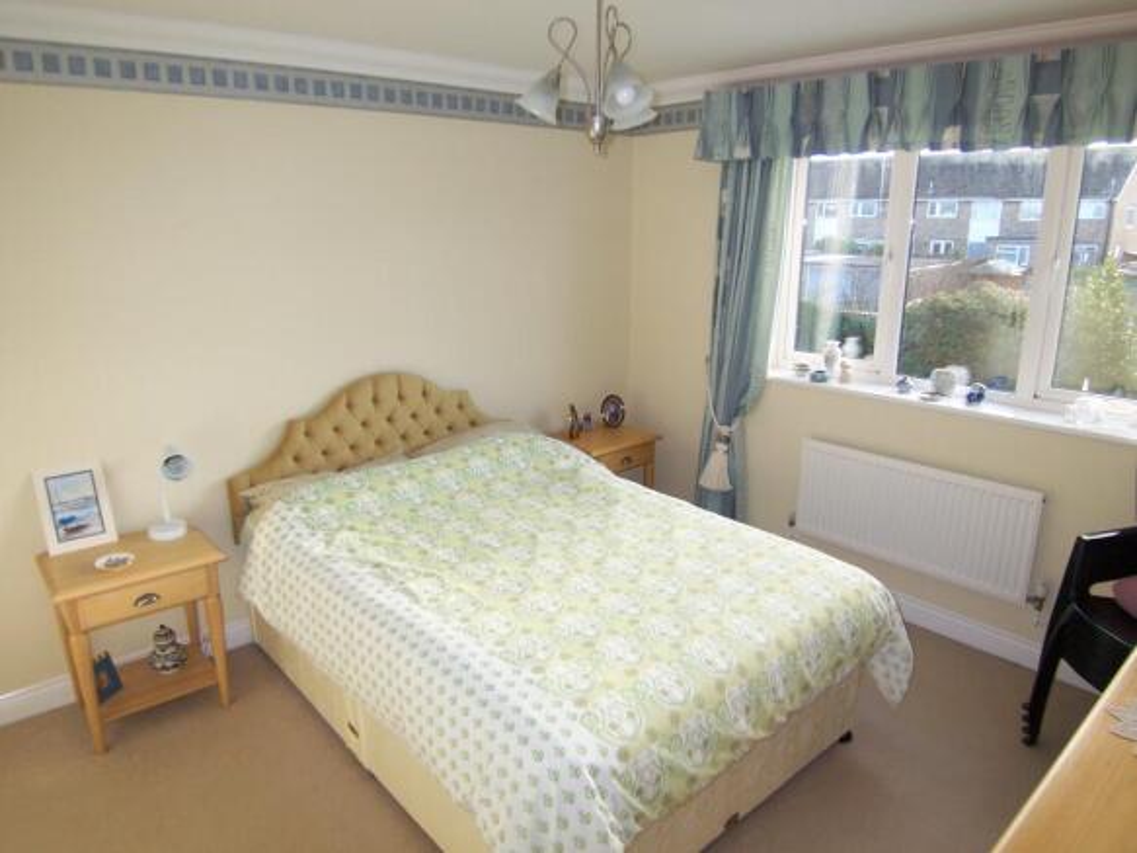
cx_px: 568
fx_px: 755
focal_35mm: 23
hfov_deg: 73.9
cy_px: 426
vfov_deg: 58.9
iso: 64
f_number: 2.8
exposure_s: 1/60
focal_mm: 3.8
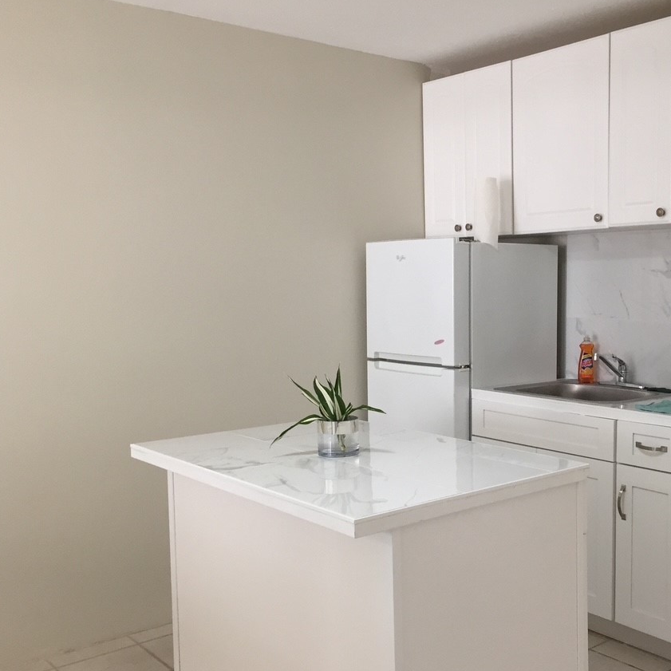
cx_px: 453
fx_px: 855
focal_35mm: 39
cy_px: 366
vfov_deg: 42.8
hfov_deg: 42.2
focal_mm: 4.15
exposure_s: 1/33
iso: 50
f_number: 2.2
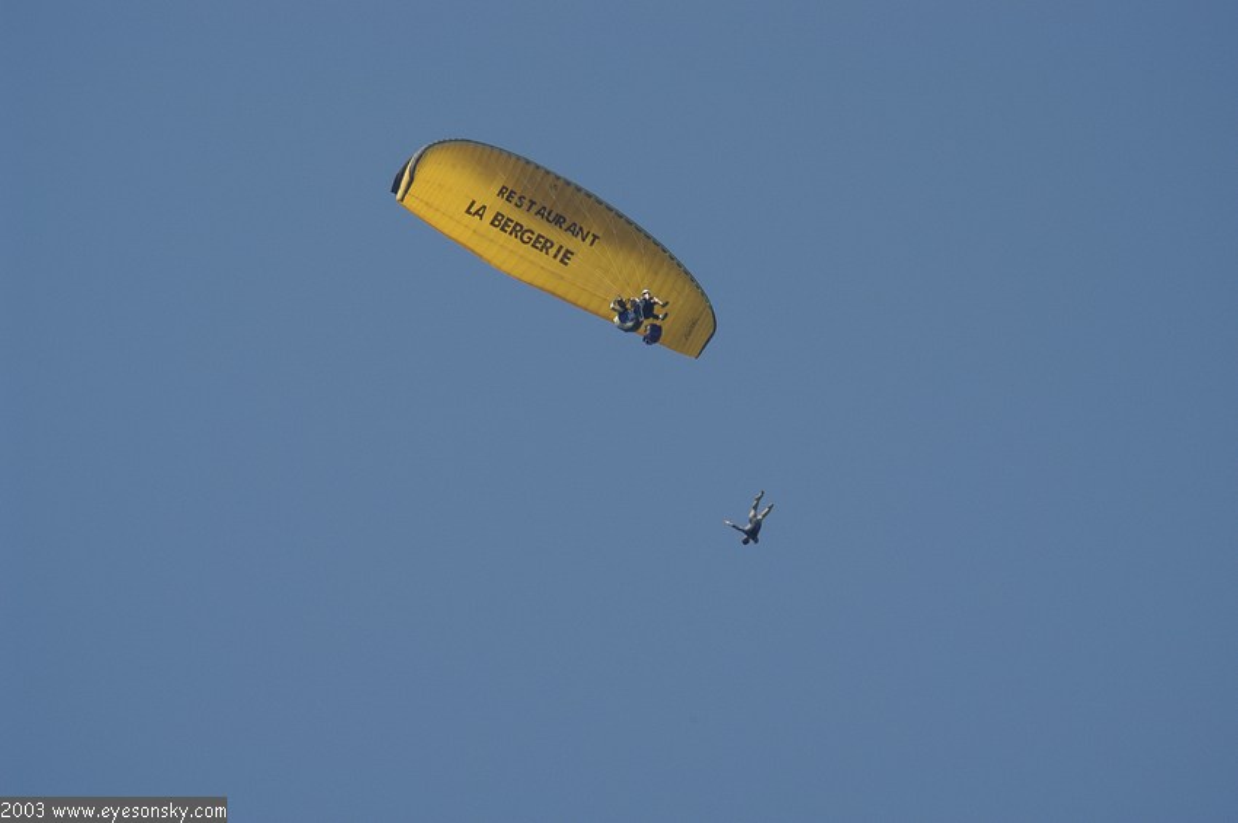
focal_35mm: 450
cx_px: 619
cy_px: 412
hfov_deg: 4.6
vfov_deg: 3.0
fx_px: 15460
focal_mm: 300
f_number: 5.3
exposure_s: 1/1000
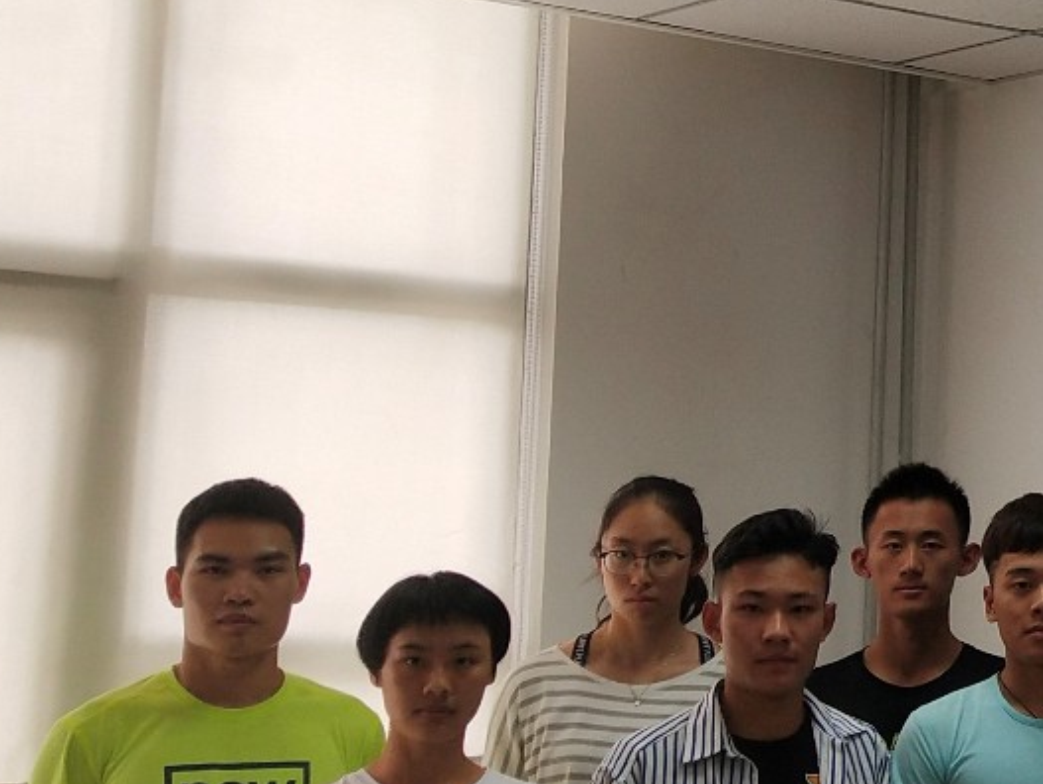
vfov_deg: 16.2
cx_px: 1459
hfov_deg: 19.4
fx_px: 2744
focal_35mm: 91
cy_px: 291
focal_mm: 3.95
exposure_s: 1/100
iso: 121
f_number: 1.8
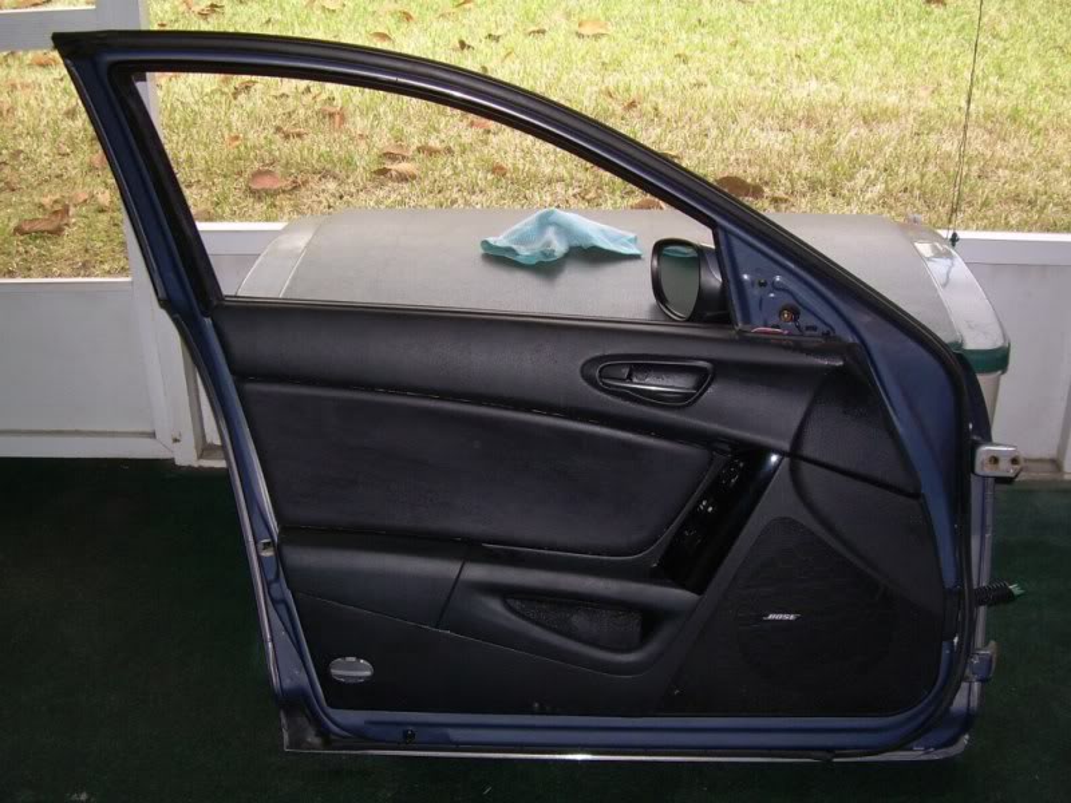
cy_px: 402
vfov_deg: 37.7
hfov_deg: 49.0
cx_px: 536
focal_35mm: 38
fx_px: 1176
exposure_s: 1/60
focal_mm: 6.3
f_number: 2.8
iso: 50
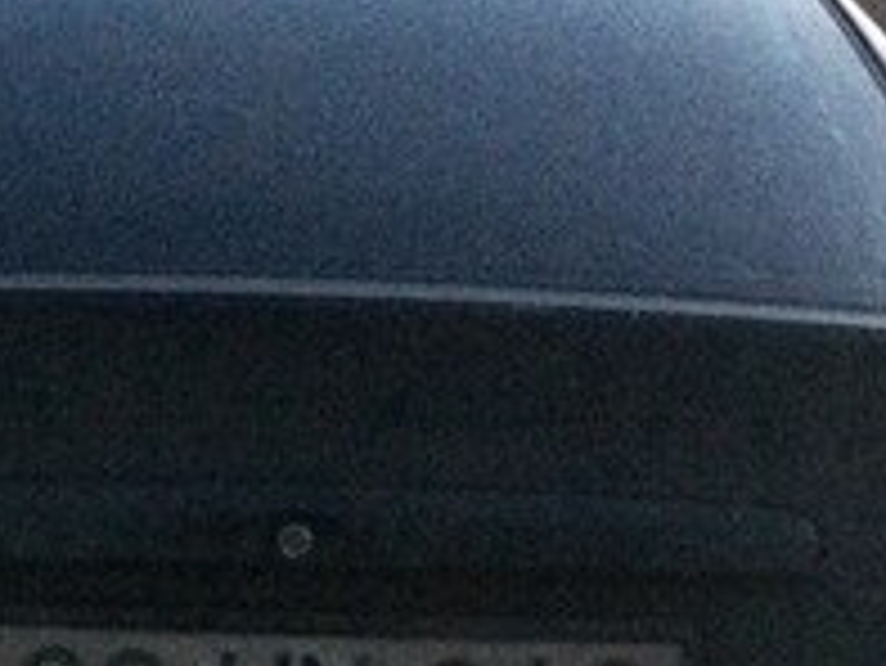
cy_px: 821
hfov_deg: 20.2
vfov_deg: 14.7
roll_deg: +3.0
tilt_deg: -10.7
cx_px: 292
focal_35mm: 97
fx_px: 2484
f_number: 2.2
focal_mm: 4.15
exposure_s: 1/17
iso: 1000
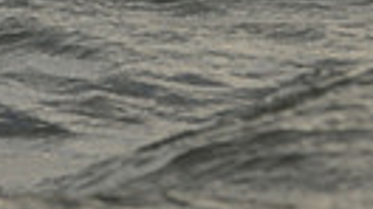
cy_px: -506
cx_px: -32
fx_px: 4566
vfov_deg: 2.6
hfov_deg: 4.7
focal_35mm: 462
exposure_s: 1/640
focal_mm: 100
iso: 250
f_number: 7.1
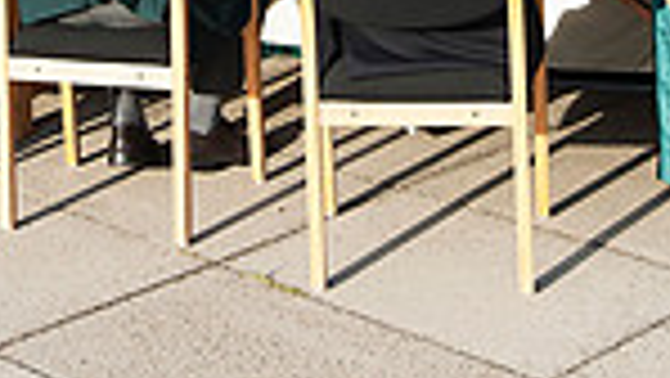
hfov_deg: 18.1
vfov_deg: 9.5
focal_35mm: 118
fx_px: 2097
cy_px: -423
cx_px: 283
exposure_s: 1/400
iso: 200
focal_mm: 29
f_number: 6.3
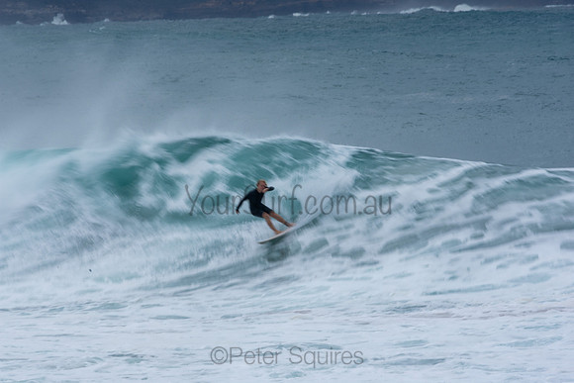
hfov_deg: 2.7
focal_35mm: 750
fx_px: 11961
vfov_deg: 1.8
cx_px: 287
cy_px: 192
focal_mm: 500
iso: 100
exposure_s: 1/25
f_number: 29
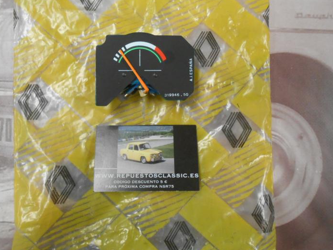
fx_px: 289
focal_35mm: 30
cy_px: 116
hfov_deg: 59.8
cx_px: 149
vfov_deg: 46.8
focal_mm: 4.6
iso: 320
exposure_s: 1/30
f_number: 3.5
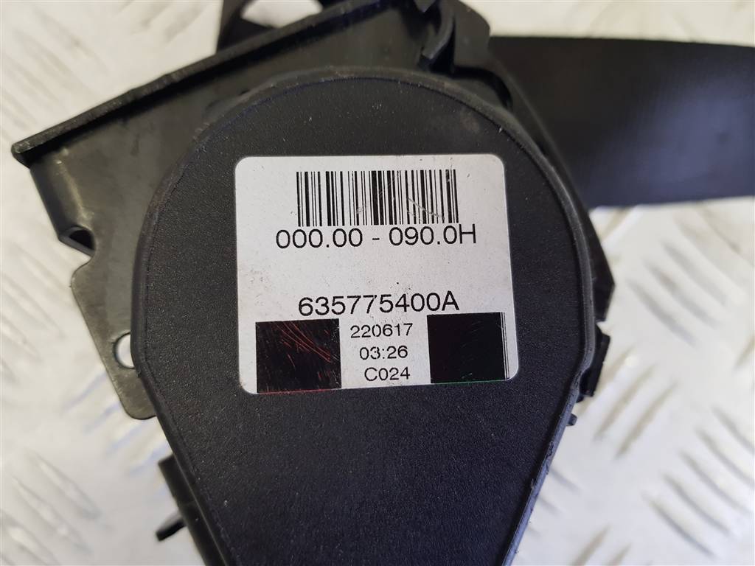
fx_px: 567
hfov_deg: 67.3
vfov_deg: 53.1
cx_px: 378
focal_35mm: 26
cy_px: 283
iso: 125
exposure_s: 1/100
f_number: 1.7
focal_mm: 4.2
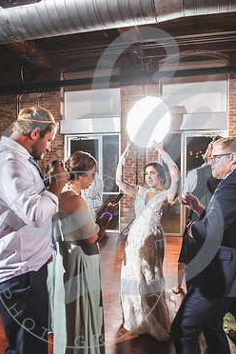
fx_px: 285
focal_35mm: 29
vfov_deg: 63.6
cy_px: 187
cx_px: 123
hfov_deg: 45.0
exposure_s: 1/200
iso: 1000
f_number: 2.8
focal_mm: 24
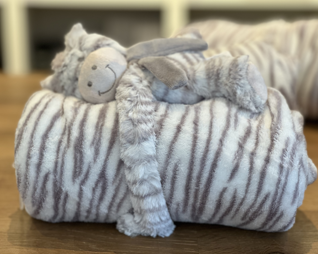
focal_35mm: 81
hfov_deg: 23.6
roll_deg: -0.1
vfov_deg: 18.9
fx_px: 762
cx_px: 157
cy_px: 128
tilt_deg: -17.3
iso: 125
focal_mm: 9
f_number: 2.8
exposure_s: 1/50
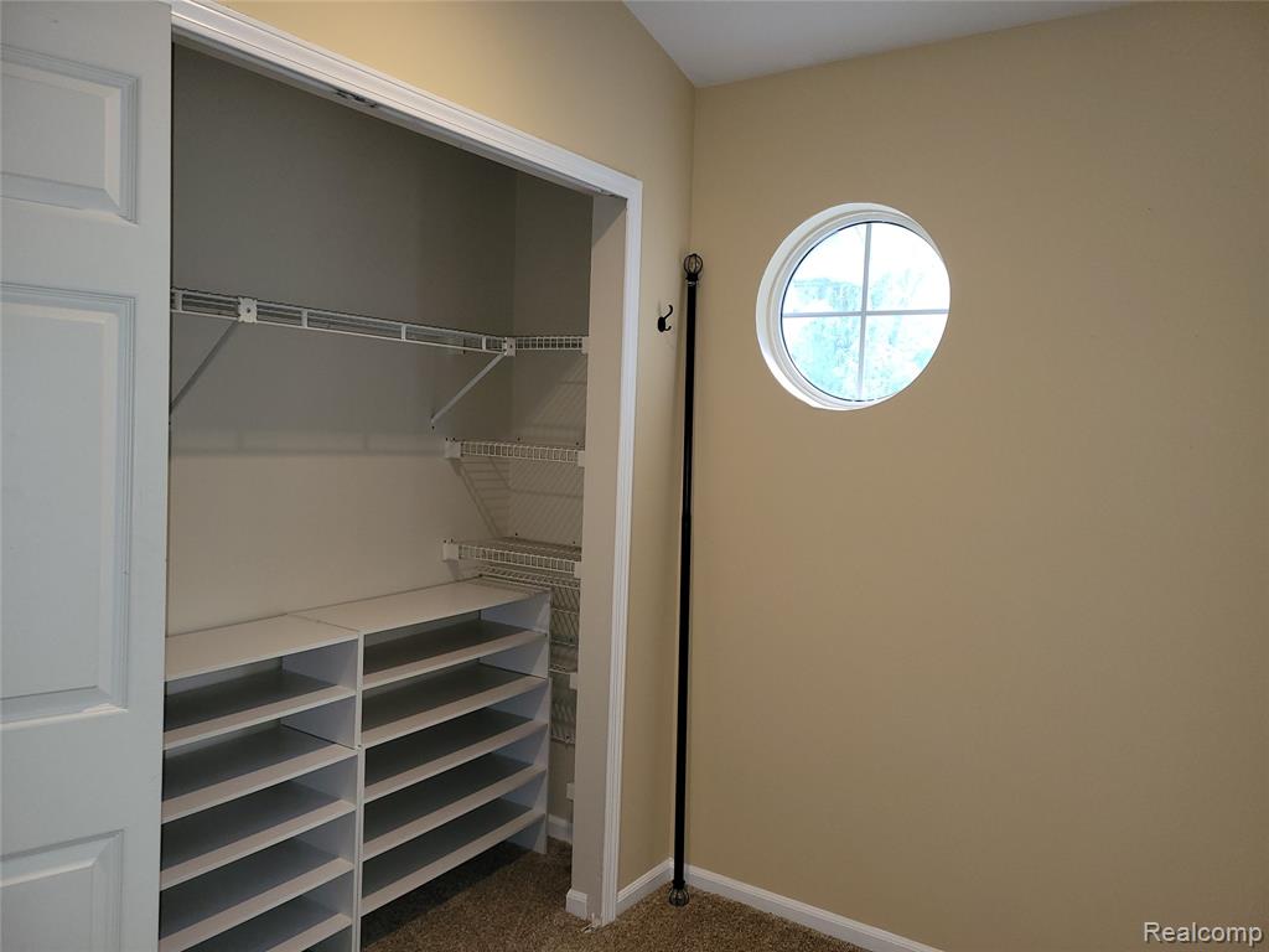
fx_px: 953
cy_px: 476
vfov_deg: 53.1
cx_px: 634
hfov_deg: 67.3
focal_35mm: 26
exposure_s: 1/24
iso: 100
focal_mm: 5.4
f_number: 1.8
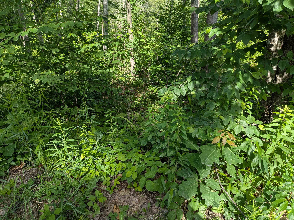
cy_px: 110
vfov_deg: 56.8
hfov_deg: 71.6
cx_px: 147
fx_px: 204
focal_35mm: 24
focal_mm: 4.53
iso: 34
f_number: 1.7
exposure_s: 1/470
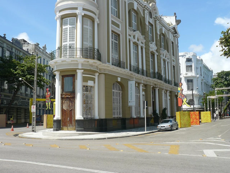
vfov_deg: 39.7
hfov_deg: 51.4
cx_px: 115
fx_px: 239
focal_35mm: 36
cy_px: 86
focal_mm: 6
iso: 100
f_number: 5.6
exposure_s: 1/320
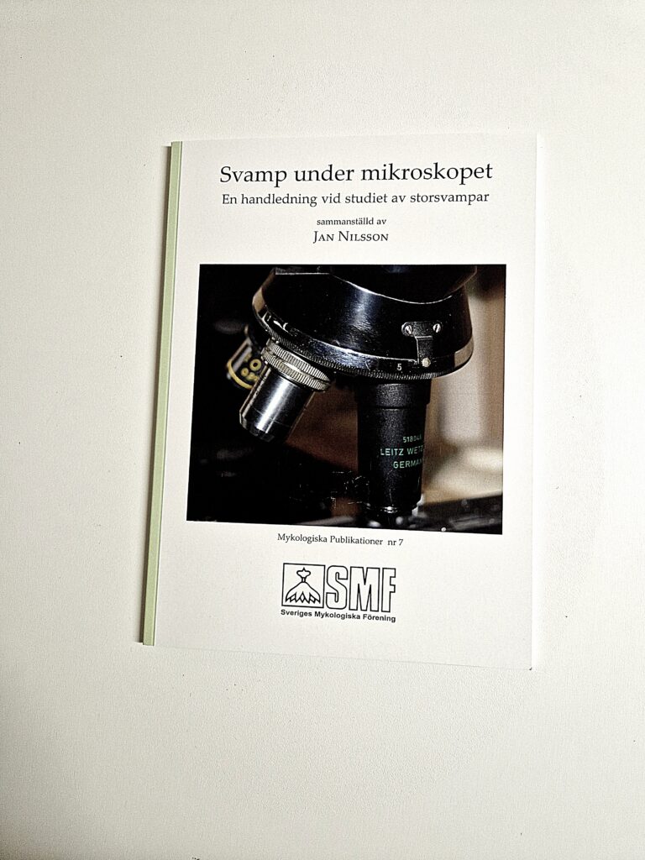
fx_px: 571
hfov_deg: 58.9
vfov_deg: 73.9
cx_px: 322
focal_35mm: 23
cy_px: 430
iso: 50
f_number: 1.8
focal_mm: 5.4
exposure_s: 1/128
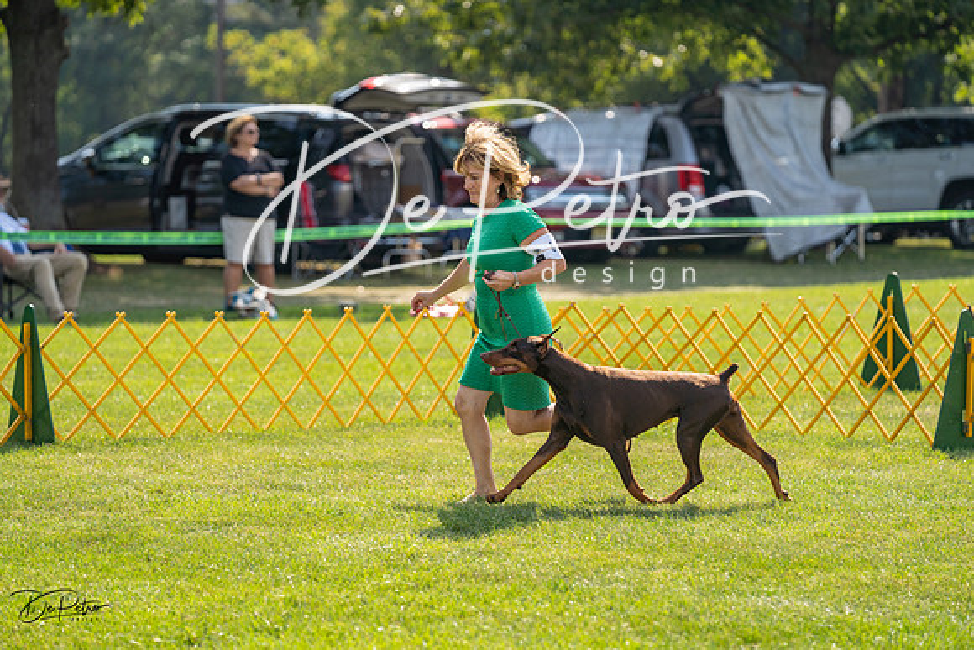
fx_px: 4681
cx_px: 487
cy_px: 325
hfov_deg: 11.9
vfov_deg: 7.9
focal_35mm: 173
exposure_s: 1/1600
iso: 200
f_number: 3.5
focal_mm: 173
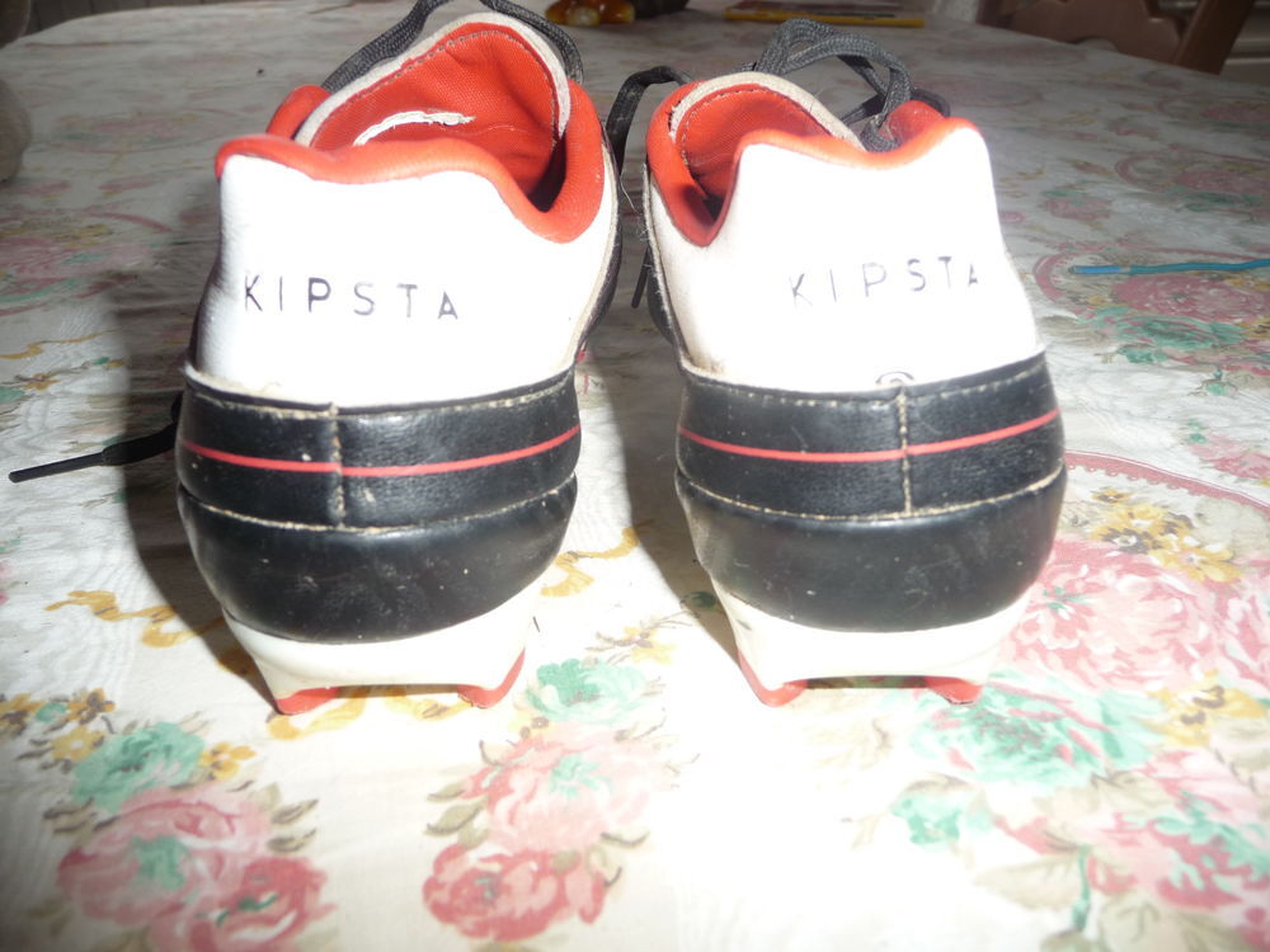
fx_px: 1027
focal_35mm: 28
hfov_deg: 63.4
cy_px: 476
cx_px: 635
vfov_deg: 49.7
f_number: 3.3
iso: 100
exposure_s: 1/30
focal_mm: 4.7
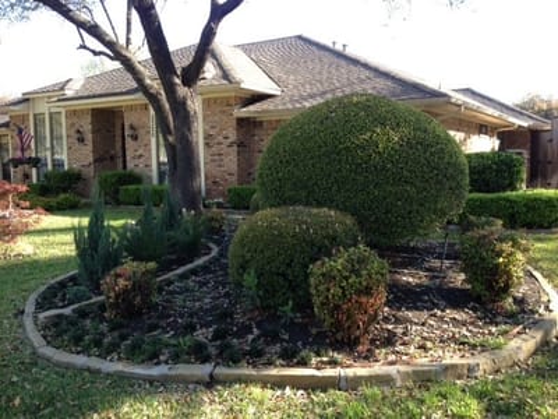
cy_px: 210
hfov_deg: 52.6
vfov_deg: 40.7
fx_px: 564
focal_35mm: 35
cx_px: 279
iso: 50
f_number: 2.4
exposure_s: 1/182
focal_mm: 4.28
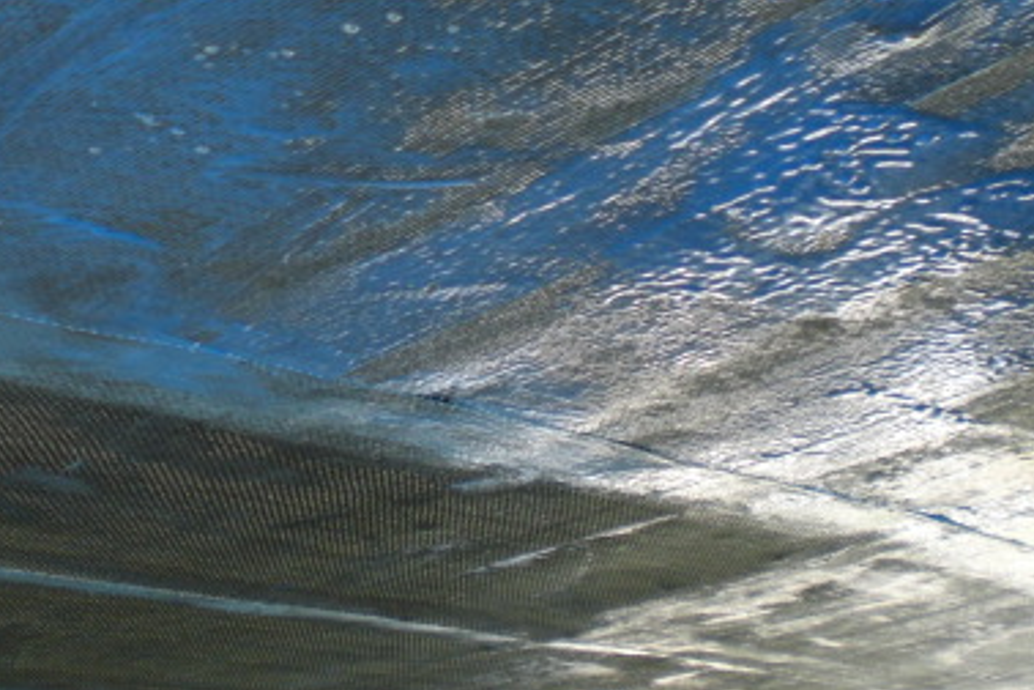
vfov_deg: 20.2
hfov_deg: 30.1
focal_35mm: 67
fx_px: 1924
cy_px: 222
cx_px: 531
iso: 200
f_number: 3.1
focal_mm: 6.3
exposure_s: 1/125
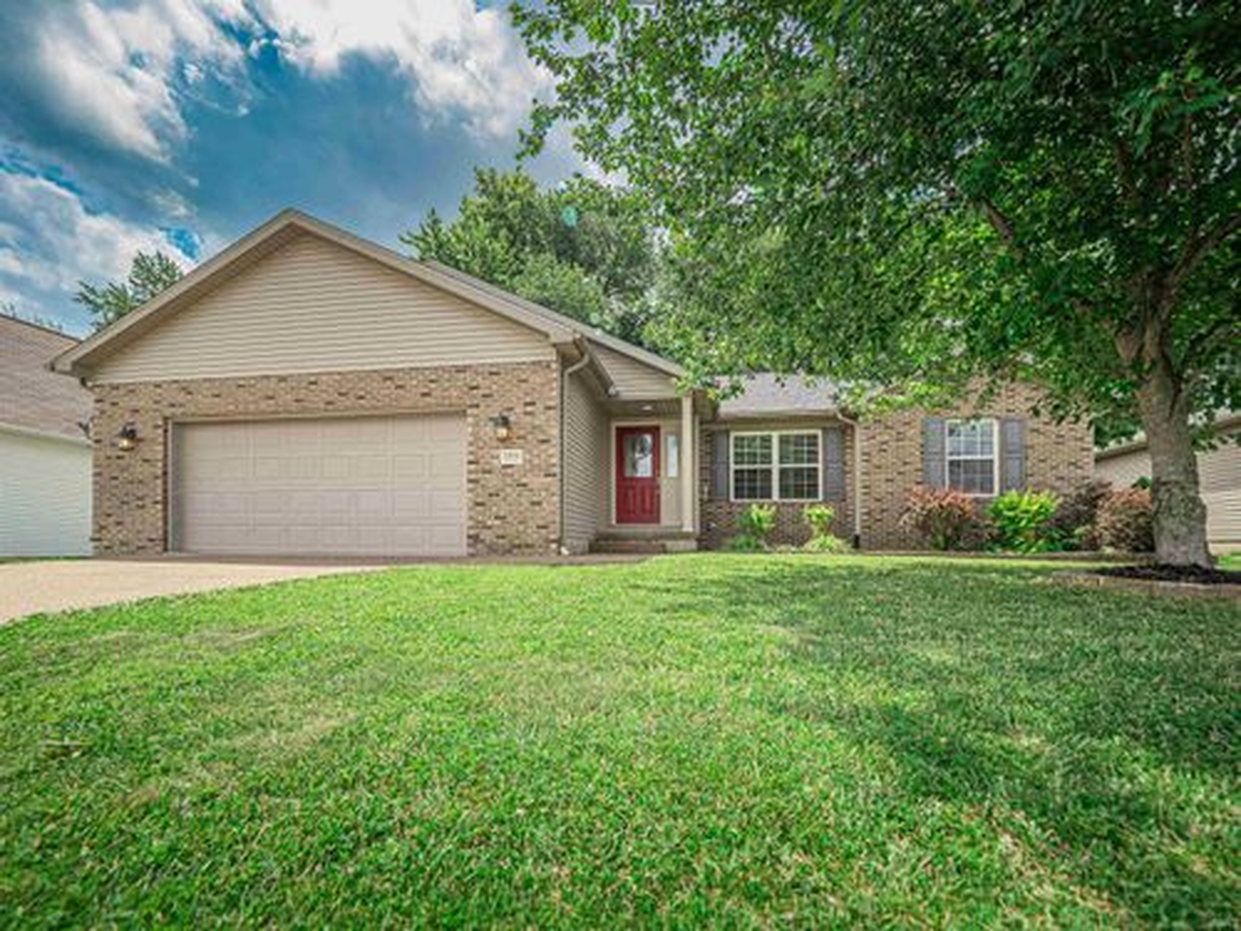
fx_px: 502
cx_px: 620
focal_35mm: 14
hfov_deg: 102.1
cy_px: 466
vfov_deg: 85.7
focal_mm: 7
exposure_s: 1/500
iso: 200
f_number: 5.6
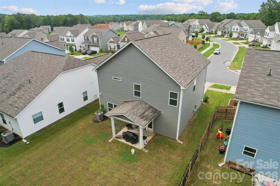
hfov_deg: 78.6
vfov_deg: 57.2
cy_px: 93
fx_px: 171
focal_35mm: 22
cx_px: 140
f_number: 2.8
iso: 140
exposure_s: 1/160
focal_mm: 8.4
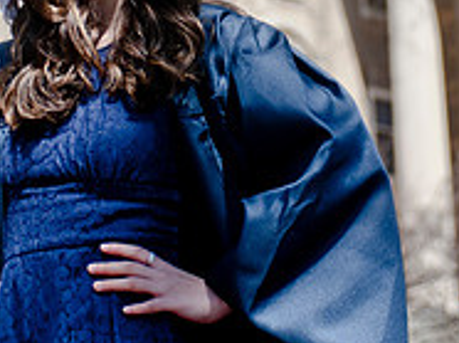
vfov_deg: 12.0
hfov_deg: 16.4
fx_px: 1589
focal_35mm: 120
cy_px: -84
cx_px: 262
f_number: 2.8
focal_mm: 40
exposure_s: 1/2500
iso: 100
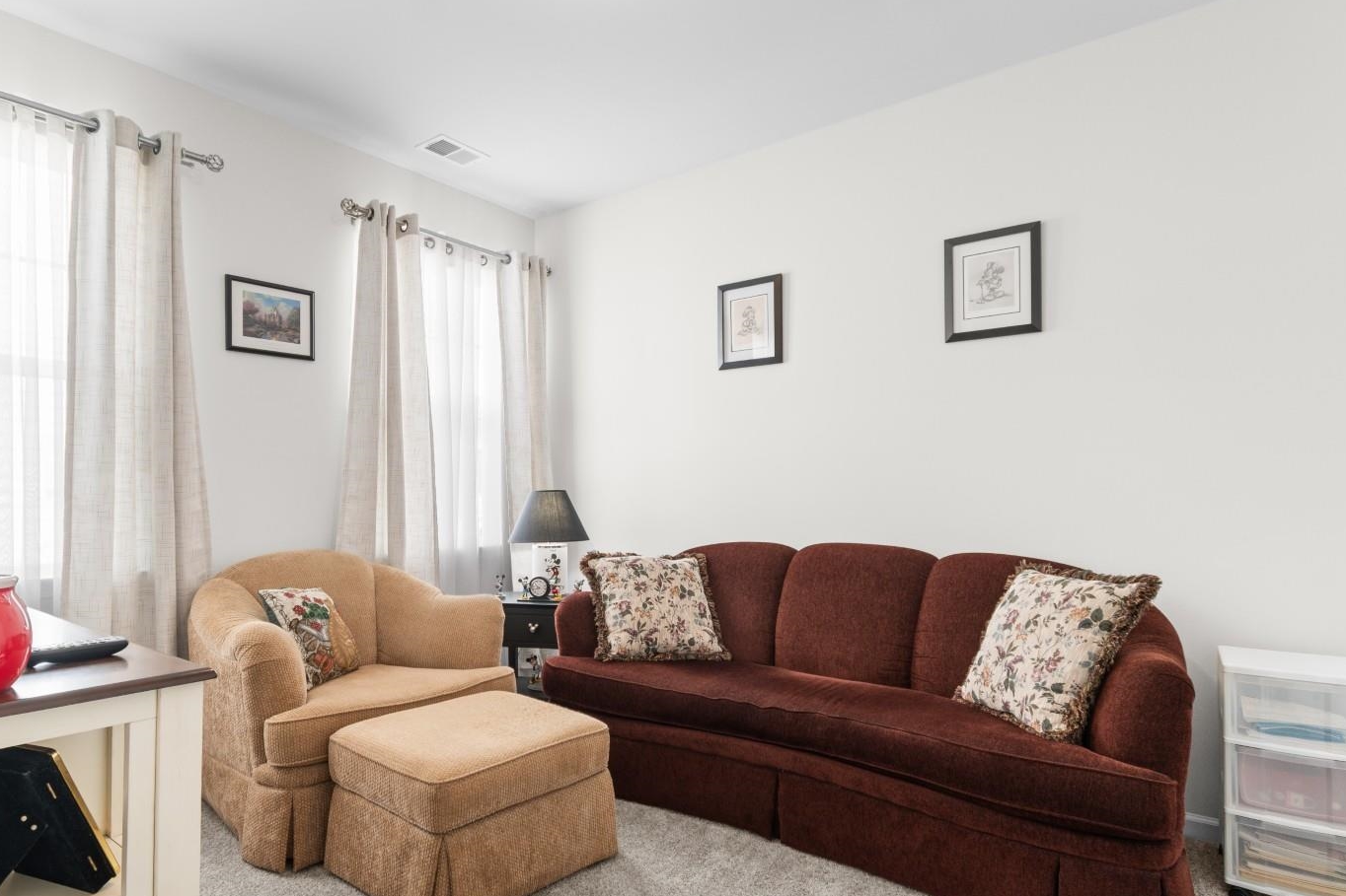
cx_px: 588
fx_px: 710
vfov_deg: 64.4
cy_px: 489
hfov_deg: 86.5
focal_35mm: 19
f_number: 4.8
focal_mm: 11
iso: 100
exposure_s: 1/4
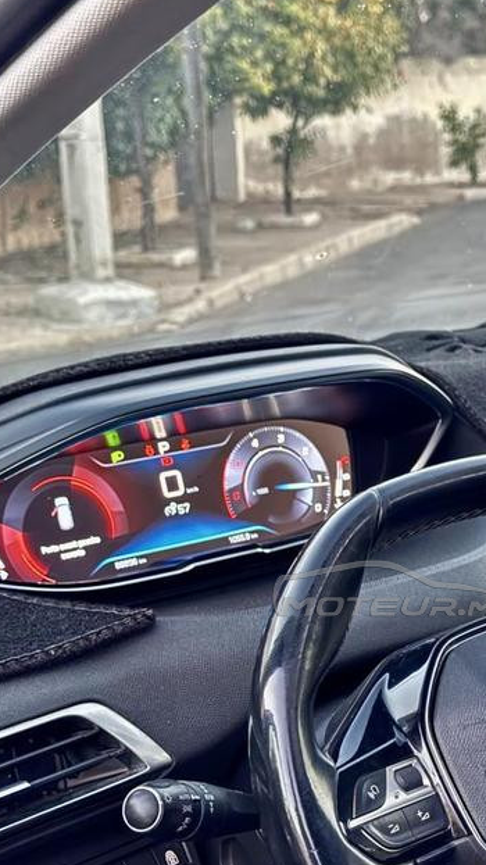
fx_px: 1674
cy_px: 588
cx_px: 394
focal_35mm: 73
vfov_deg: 28.8
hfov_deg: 16.4
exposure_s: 1/40
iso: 500
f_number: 1.78
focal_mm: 6.76
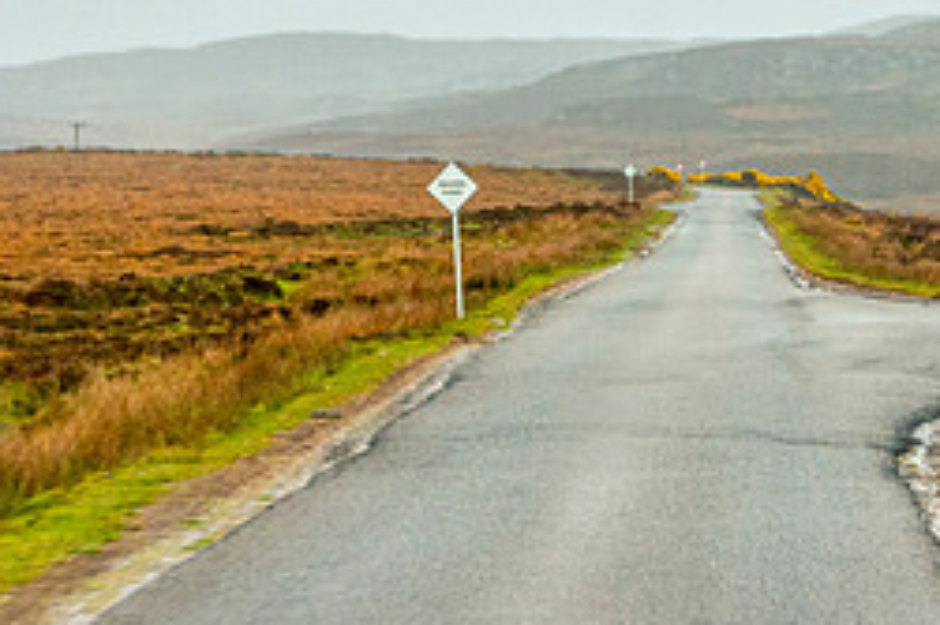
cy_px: 195
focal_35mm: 162
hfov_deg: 12.7
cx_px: 644
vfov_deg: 8.5
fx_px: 4227
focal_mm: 25.7
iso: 250
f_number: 8
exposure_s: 1/80
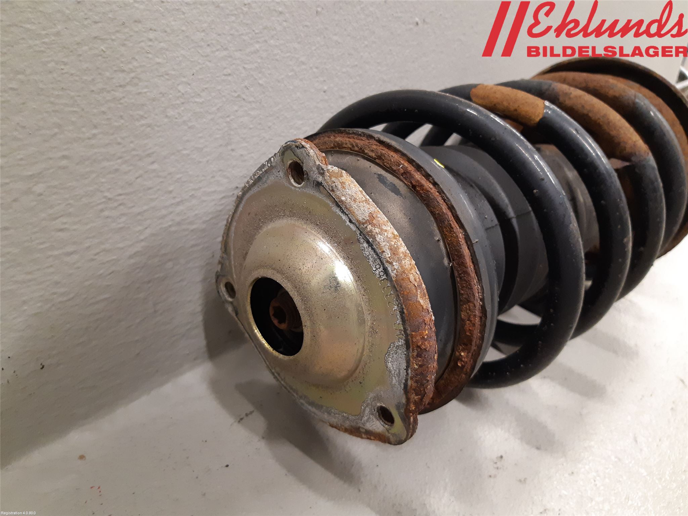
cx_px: 344
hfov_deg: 67.3
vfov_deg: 53.1
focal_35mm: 26
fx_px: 517
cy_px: 258
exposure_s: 1/33
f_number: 1.7
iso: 250
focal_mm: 3.93
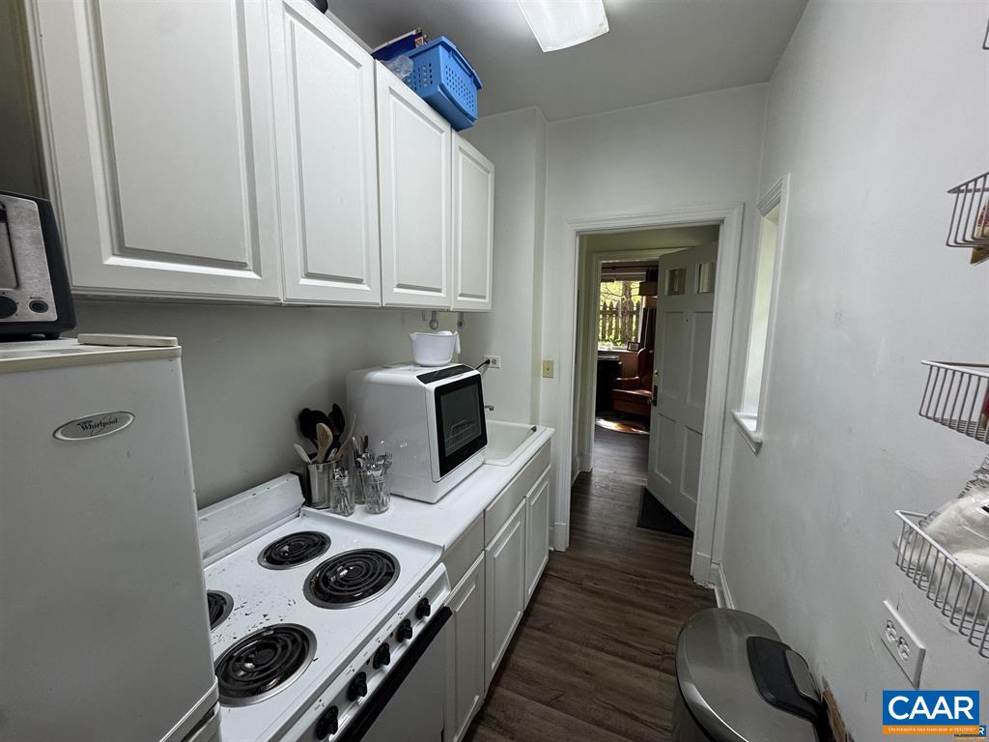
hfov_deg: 102.1
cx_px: 494
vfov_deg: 85.7
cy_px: 371
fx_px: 400
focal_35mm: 14
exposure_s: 1/99
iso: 160
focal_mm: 2.22
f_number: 2.2
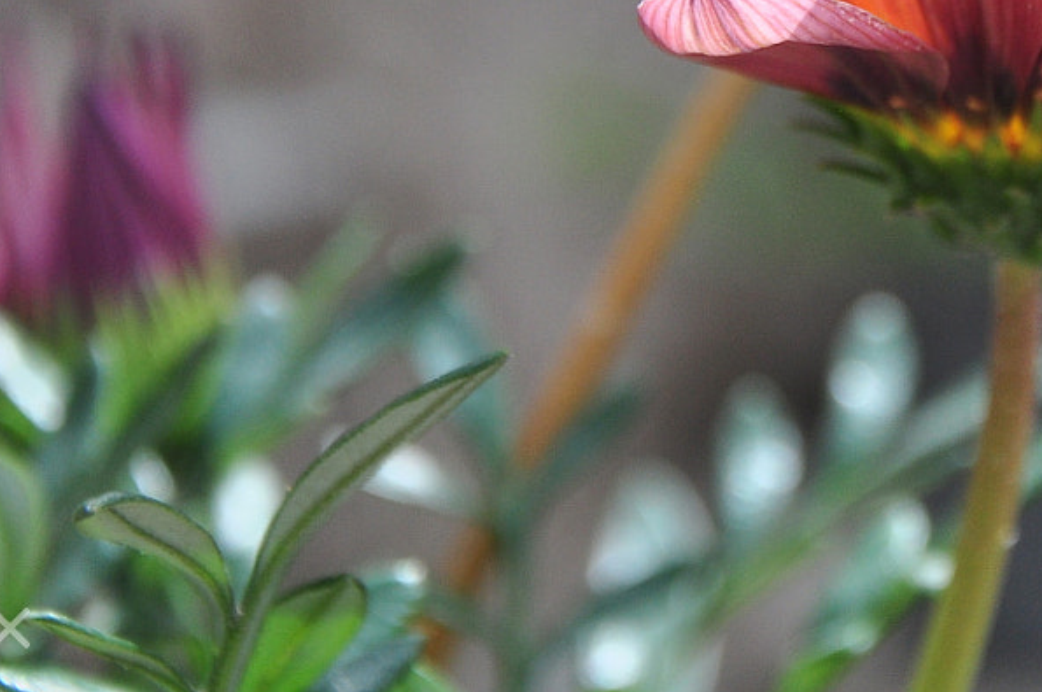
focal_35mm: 250
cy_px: -53
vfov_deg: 5.5
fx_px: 7226
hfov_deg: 8.2
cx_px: 996
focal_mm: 62
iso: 320
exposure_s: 1/640
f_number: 5.6
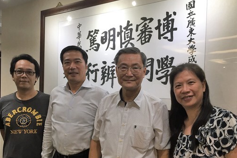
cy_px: 97
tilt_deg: -0.2
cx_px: 115
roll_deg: -2.7
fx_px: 237
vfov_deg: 36.7
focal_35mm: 36
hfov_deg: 53.1
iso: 40
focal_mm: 4.15
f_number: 2.2
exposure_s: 1/30
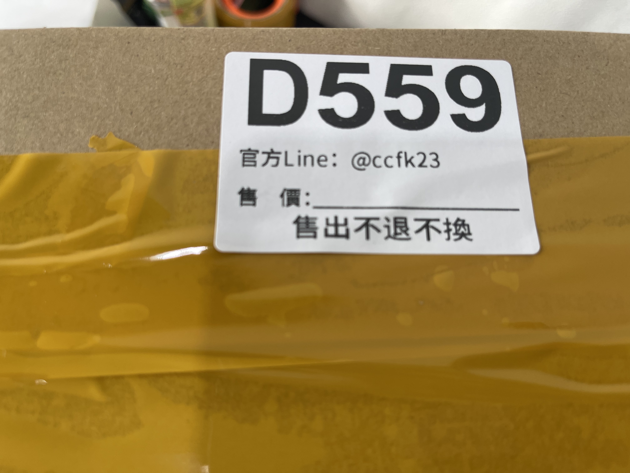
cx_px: 315
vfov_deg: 54.9
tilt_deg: -72.3
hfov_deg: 69.4
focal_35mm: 25
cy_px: 236
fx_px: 455
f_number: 1.6
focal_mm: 5.1
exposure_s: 1/100
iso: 80
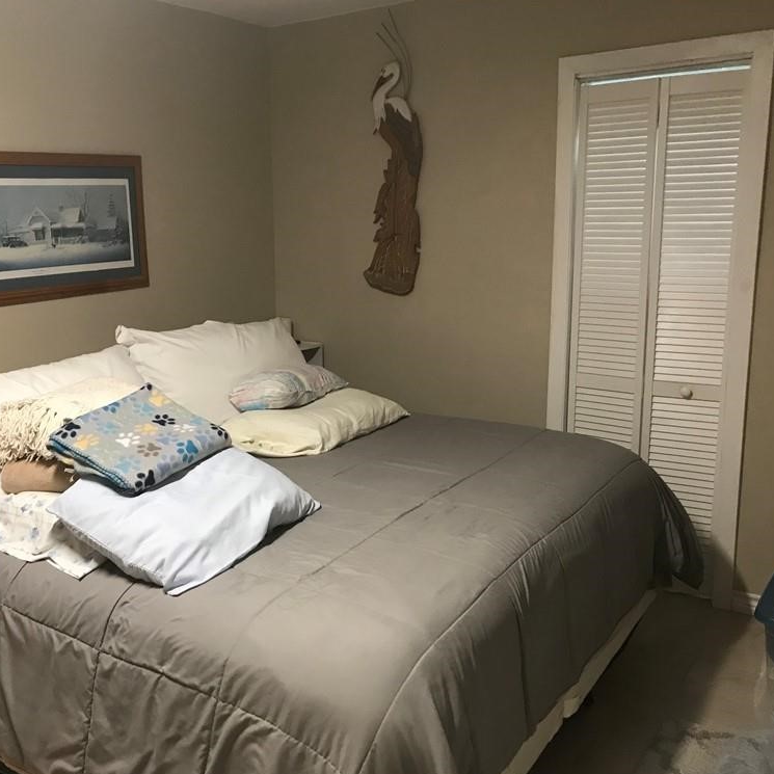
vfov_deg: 48.4
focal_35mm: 34
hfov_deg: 48.1
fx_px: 860
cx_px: 306
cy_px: 391
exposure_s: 1/15
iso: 50
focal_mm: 3.99
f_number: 1.8
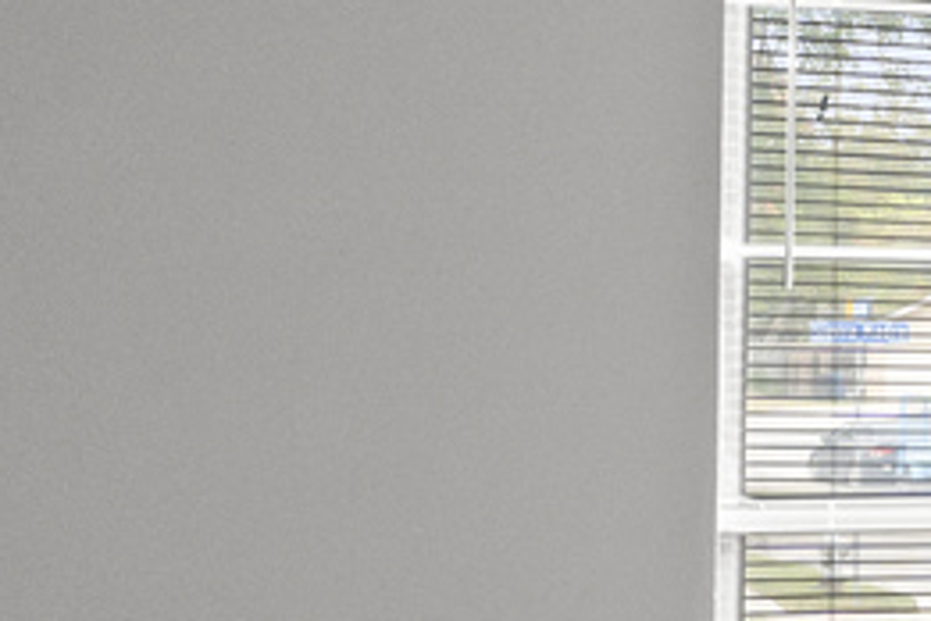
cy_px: 428
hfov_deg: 13.7
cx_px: 1944
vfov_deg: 11.0
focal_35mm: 124
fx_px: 3207
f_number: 7.1
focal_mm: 20
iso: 4000
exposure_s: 1/30
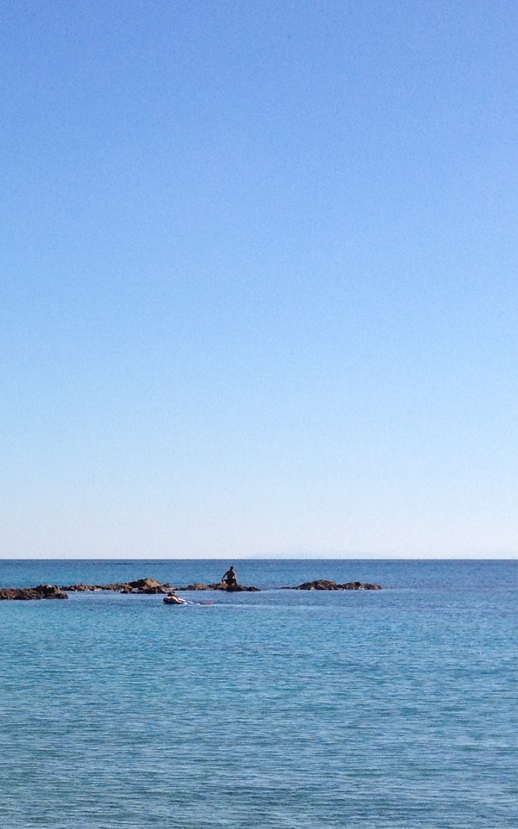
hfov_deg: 13.9
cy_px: 607
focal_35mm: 87
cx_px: -301
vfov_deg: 23.6
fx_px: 1965
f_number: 2.4
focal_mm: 4.28
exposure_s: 1/2404
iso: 64
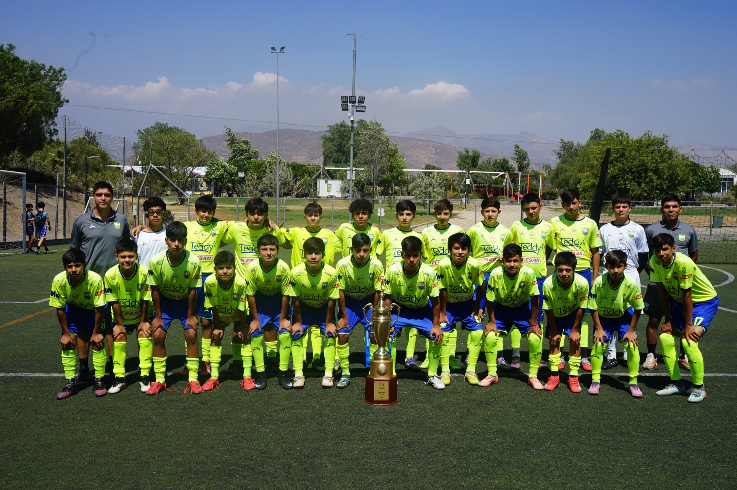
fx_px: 777
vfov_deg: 35.0
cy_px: 245
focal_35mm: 38
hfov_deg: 50.7
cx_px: 368
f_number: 14
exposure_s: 1/160
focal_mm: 38
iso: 100
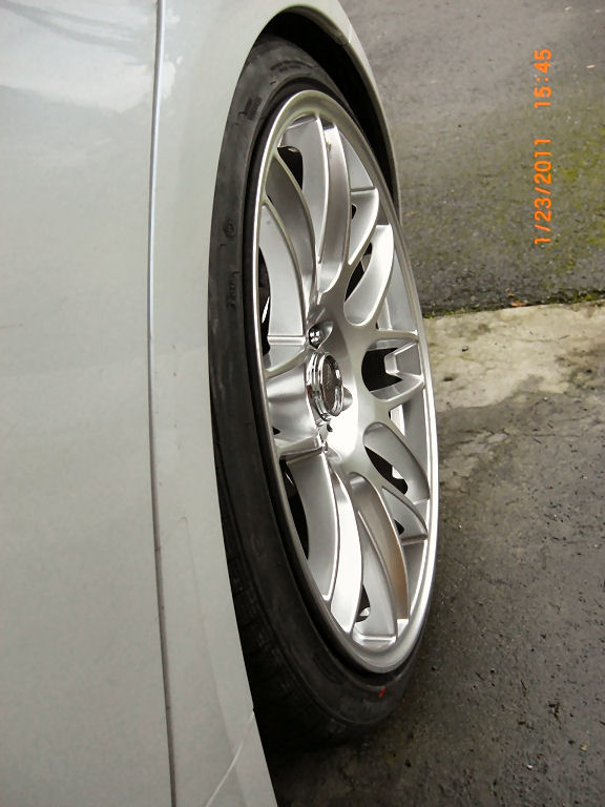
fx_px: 886
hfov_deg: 37.7
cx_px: 302
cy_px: 404
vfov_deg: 49.0
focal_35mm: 38
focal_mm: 7.9
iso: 400
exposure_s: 1/100
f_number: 2.8
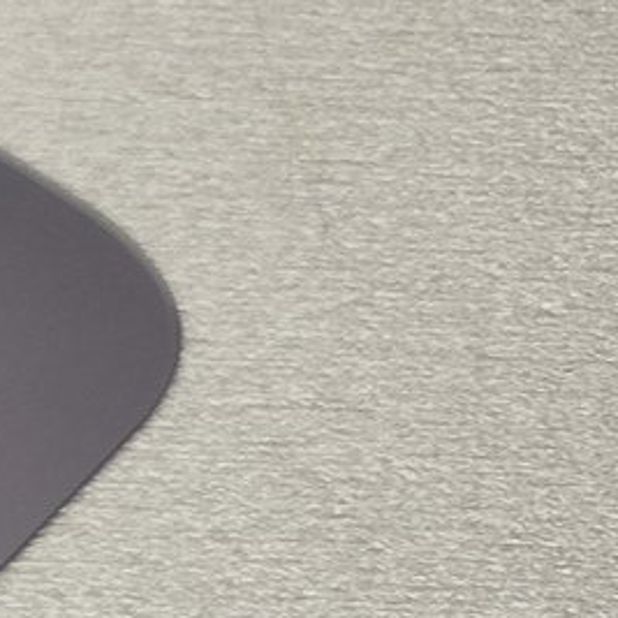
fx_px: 3090
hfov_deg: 8.7
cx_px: -1444
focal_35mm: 153
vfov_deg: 11.0
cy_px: 883
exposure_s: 1/50
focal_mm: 4.71
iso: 400
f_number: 1.79
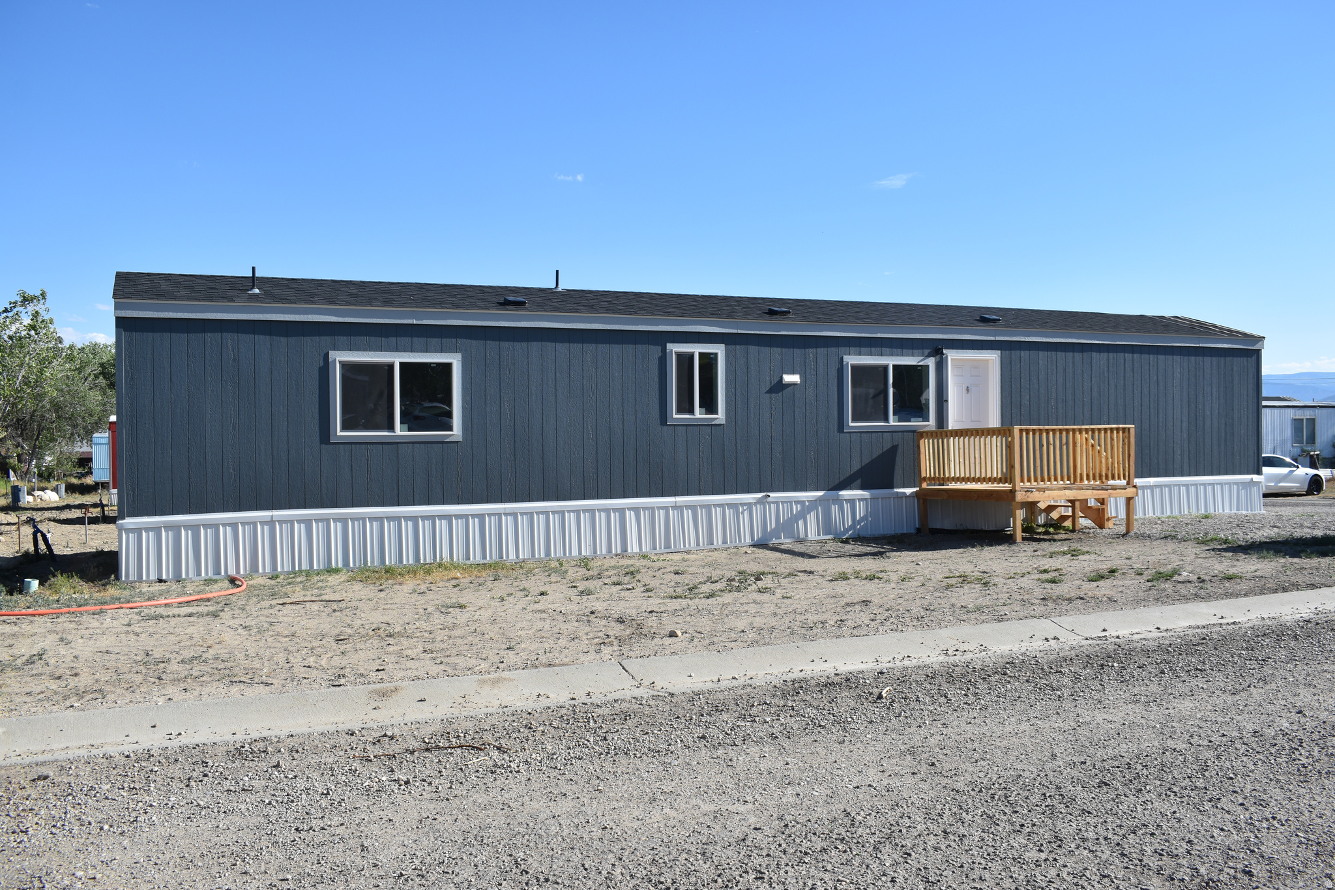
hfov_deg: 59.5
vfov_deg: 41.7
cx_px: 668
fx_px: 1168
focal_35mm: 32
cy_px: 445
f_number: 8
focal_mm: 21
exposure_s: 1/250
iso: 100
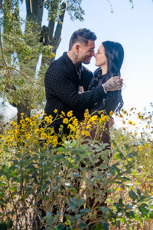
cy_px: 115
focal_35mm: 70
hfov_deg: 19.5
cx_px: 76
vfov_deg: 28.8
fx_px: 446
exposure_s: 1/250
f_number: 5.6
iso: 100
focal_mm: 70
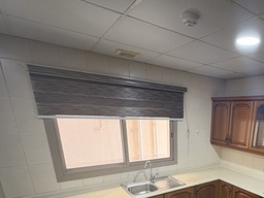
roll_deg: -2.3
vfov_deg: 49.3
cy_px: 176
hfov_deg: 64.2
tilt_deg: -18.5
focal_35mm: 25
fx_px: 191
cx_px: 206
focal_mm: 2.22
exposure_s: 1/50
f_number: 2.2
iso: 250
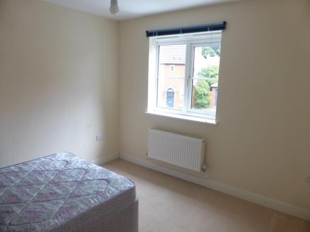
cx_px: 155
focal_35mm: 24
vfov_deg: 56.8
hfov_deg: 71.6
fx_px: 215
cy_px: 116
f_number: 3.3
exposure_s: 1/40
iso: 100
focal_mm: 4.3
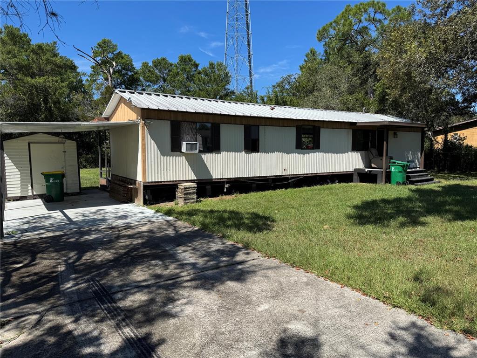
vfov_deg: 56.8
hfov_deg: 71.6
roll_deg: +0.1
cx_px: 238
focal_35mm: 24
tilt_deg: -3.9
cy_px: 179
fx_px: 331
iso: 80
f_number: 1.78
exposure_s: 1/4310
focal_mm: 6.76
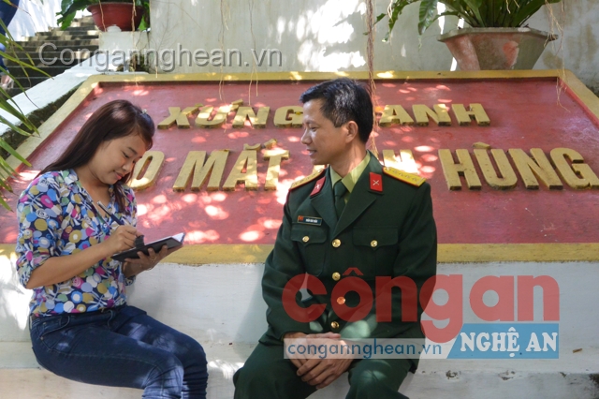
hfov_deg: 48.5
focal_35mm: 40
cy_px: 200
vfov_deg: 33.4
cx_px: 300
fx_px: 665
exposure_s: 1/60
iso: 800
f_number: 4.2
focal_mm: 15.1
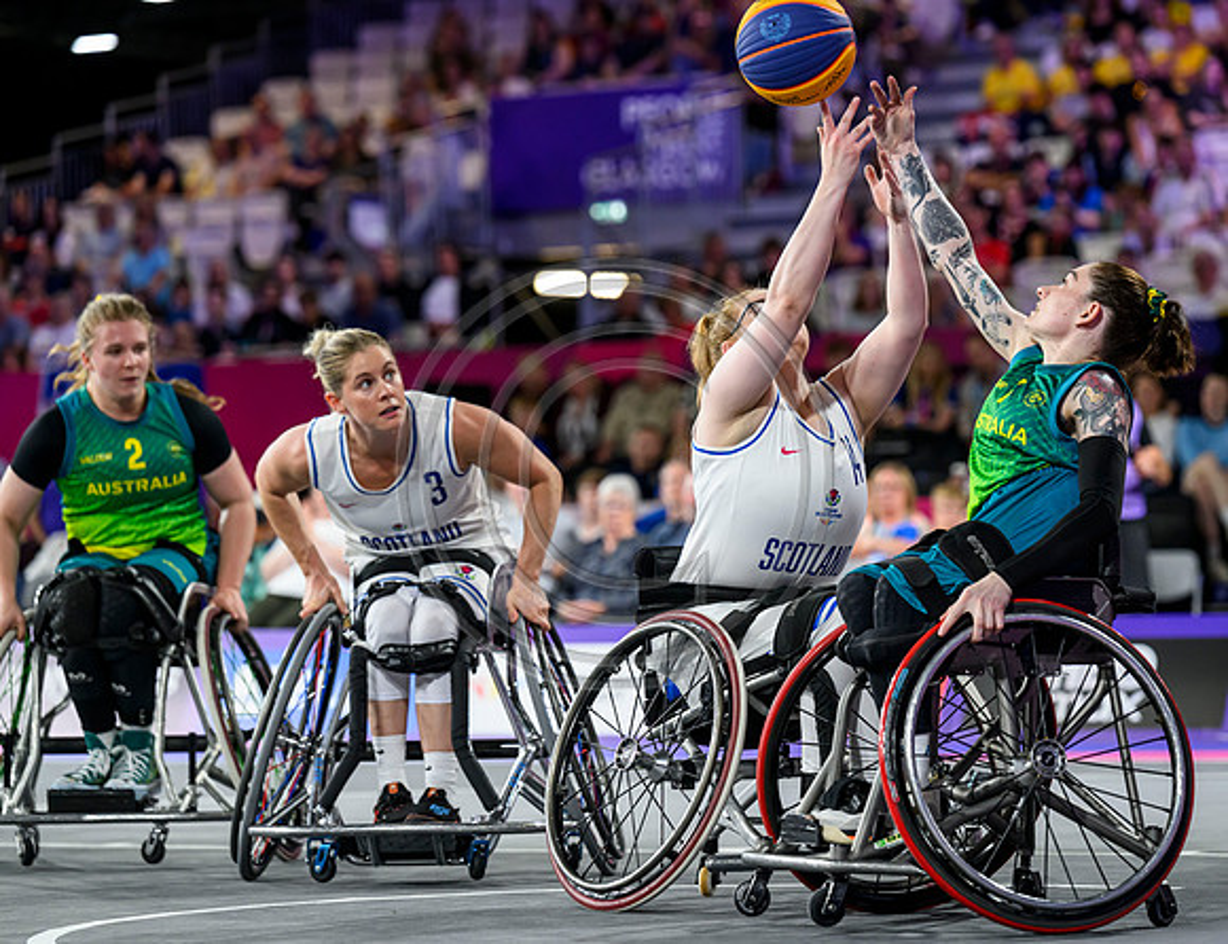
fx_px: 4921
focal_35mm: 137
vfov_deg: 11.0
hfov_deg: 14.2
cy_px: 472
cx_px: 709
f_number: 3.2
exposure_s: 1/1600
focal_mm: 125
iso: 2500
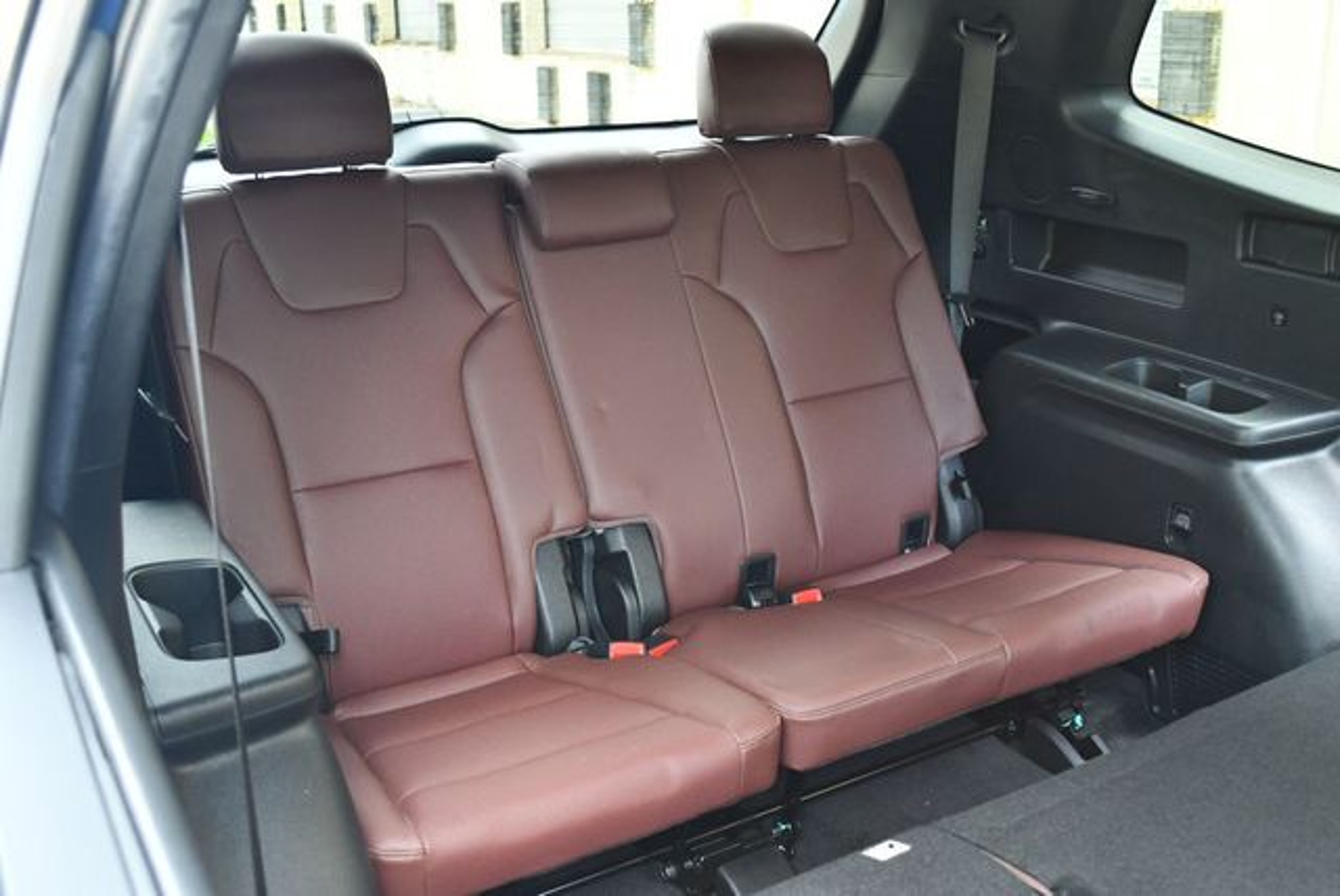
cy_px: 448
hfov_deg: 53.1
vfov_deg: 36.9
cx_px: 670
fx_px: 1341
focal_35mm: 36
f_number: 3.5
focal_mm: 18
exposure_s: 1/125
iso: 1100
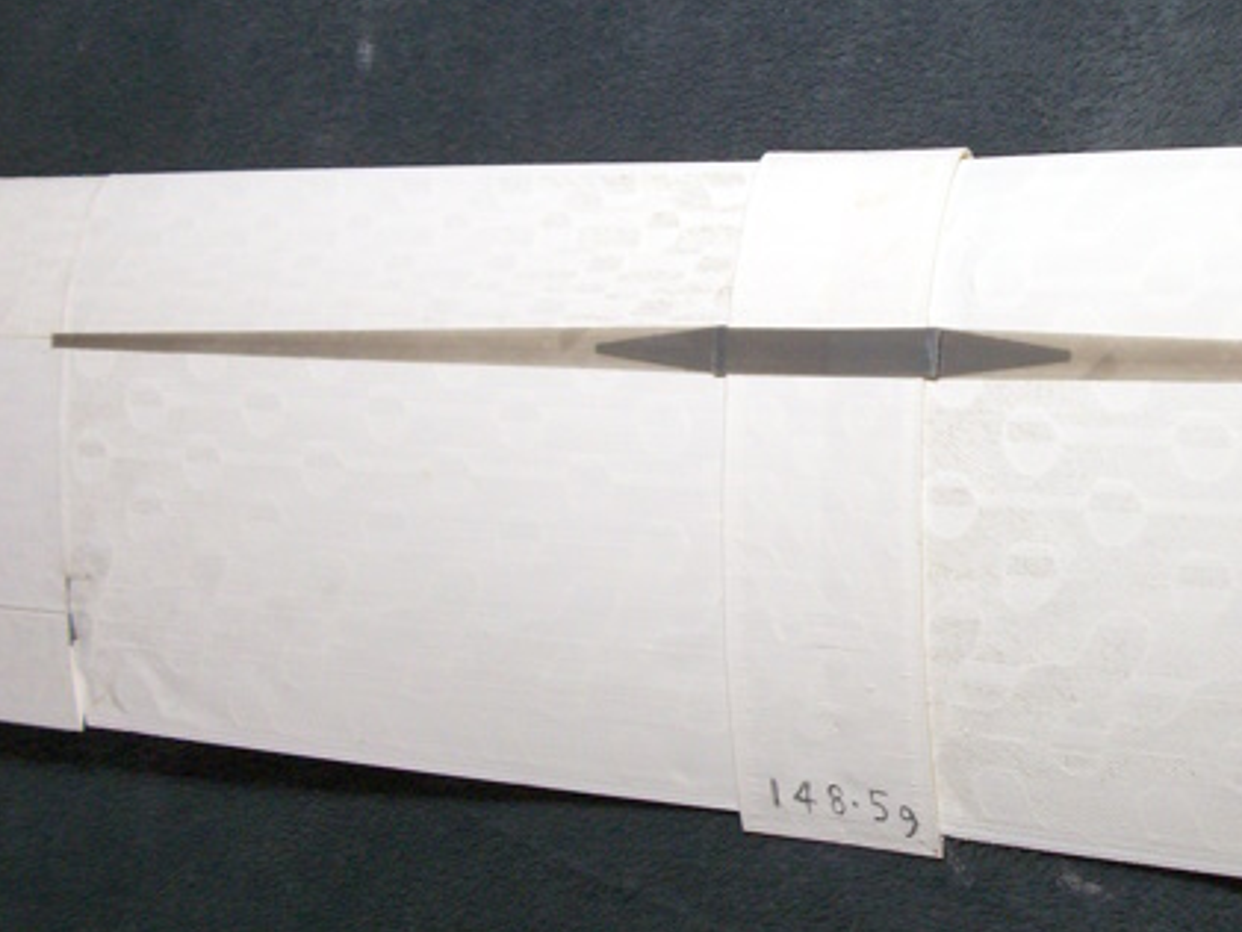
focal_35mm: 57
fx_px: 2046
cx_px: 1027
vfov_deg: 25.7
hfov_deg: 32.7
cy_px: 476
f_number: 2.9
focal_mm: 5.7
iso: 116
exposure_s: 1/60
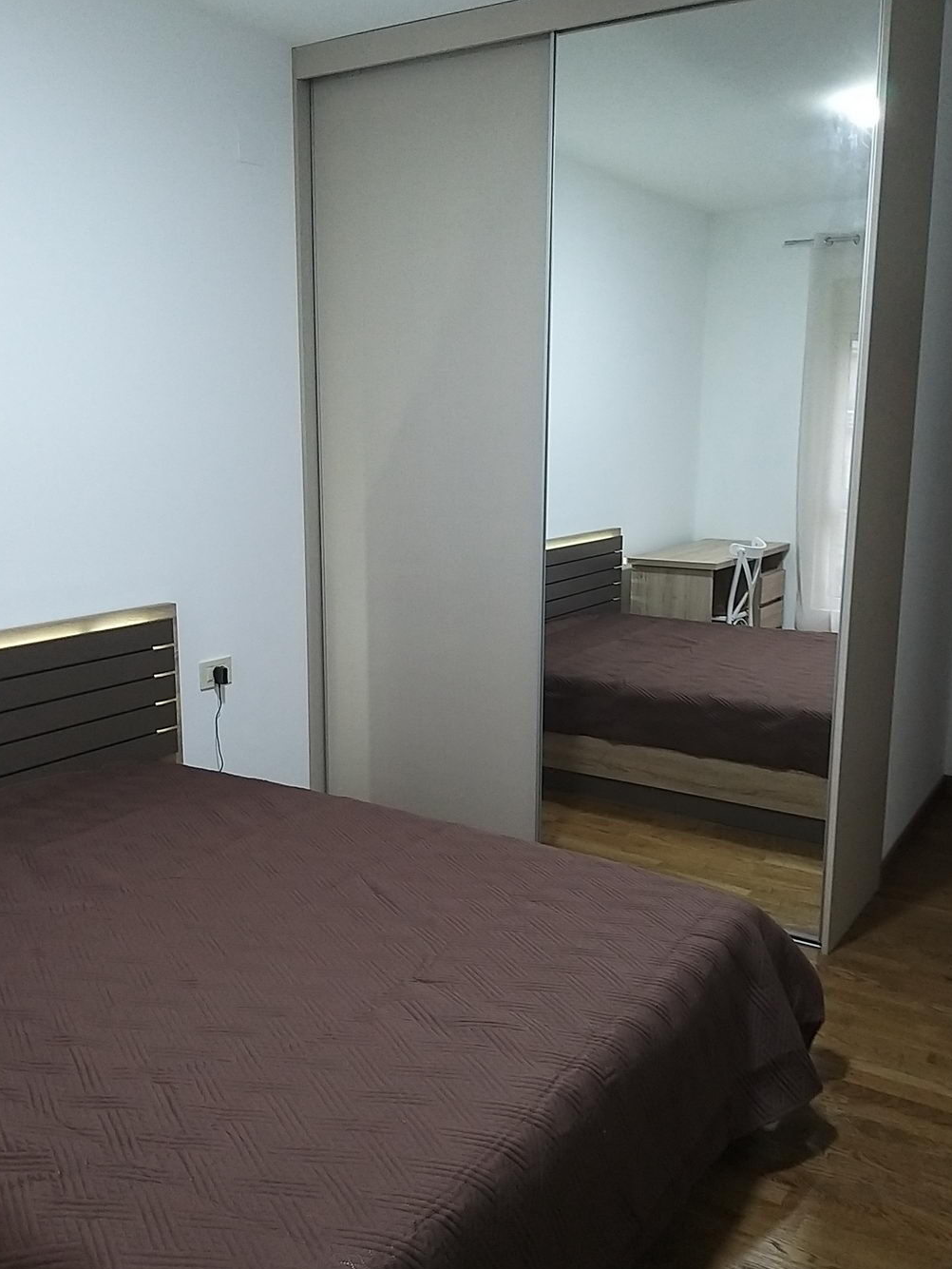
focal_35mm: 31
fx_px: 1136
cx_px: 476
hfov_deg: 45.5
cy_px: 634
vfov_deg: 58.3
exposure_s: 1/50
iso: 200
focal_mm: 3.93
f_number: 1.7
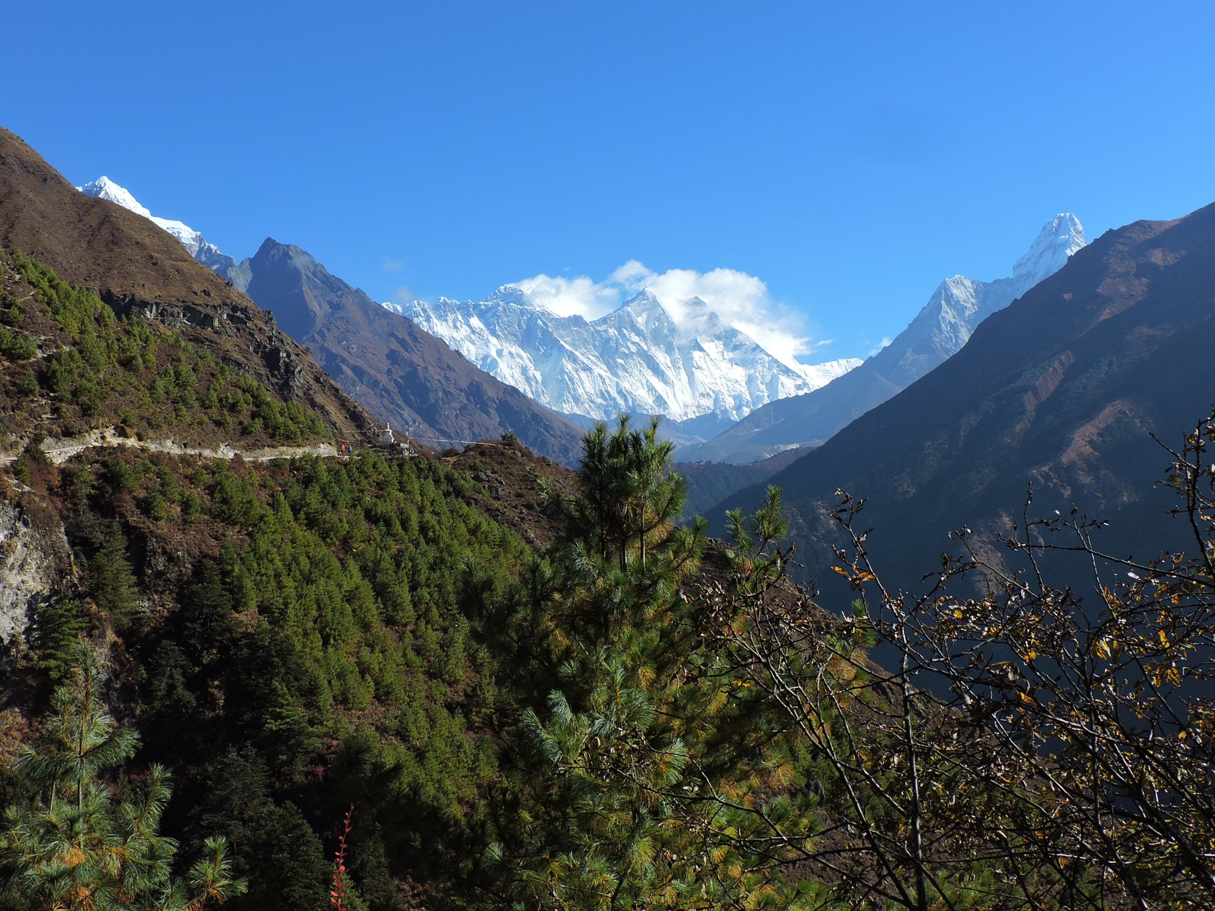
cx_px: 608
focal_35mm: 43
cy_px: 456
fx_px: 1509
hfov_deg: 43.9
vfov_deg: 33.6
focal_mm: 7.7
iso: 100
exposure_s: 1/250
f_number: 7.6
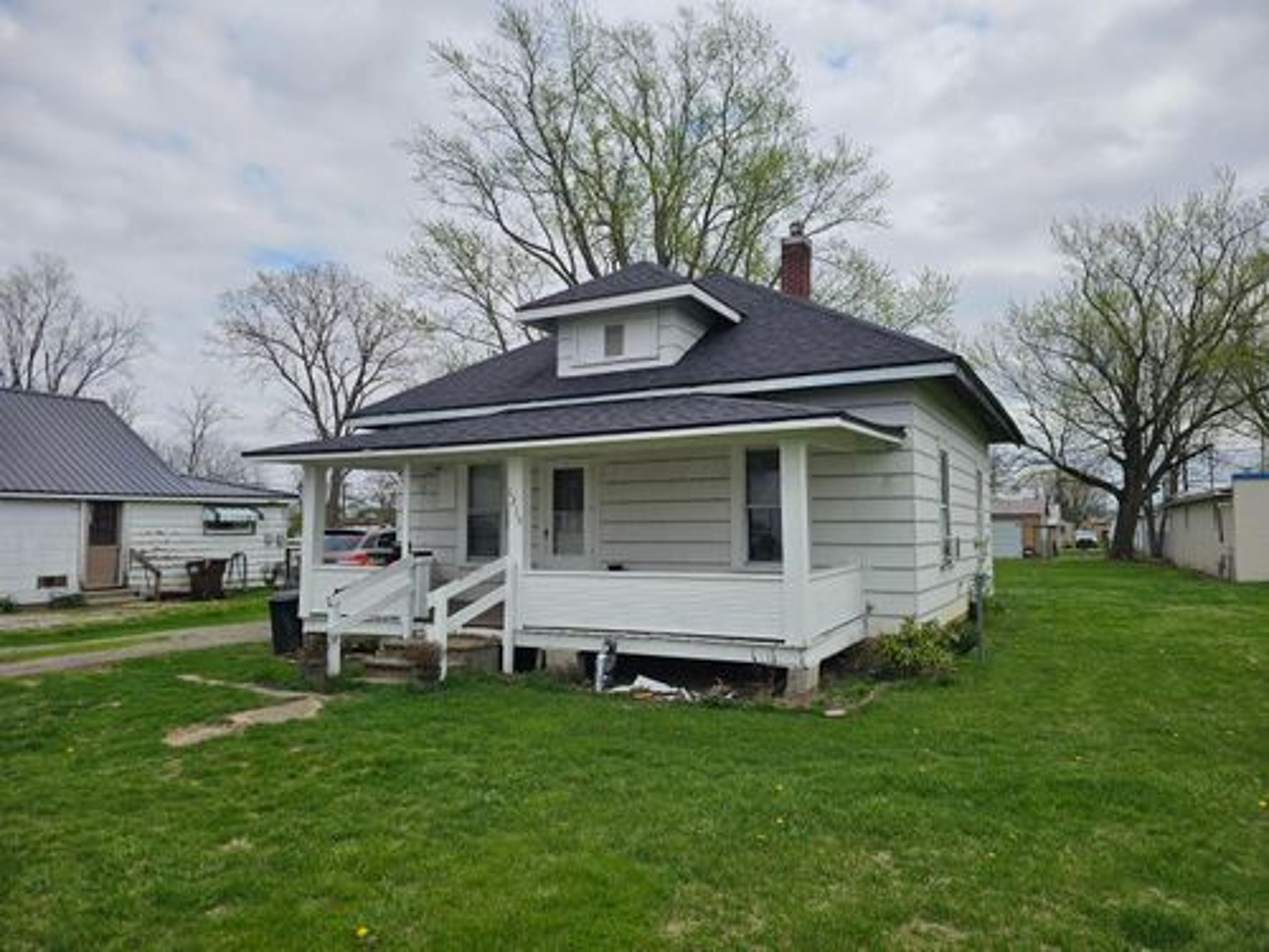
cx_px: 634
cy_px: 476
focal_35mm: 23
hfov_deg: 73.9
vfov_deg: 58.9
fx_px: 843
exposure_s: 1/1228
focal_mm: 6.3
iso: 10
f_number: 1.7
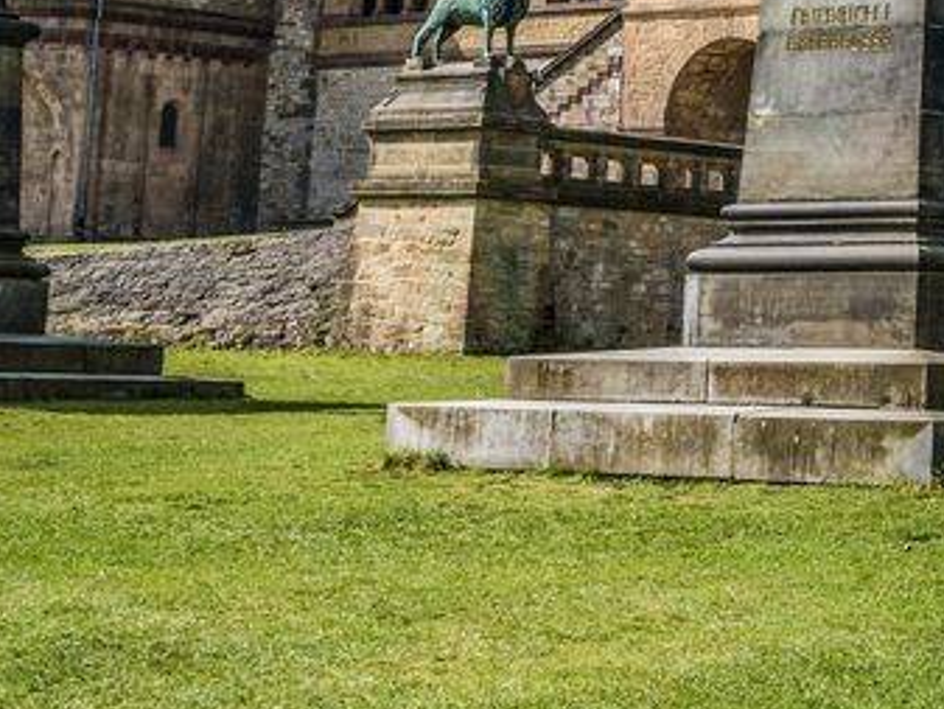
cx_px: 1566
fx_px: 2837
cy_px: -13
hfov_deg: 16.5
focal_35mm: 104
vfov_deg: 14.0
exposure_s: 1/400
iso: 200
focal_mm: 24
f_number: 9
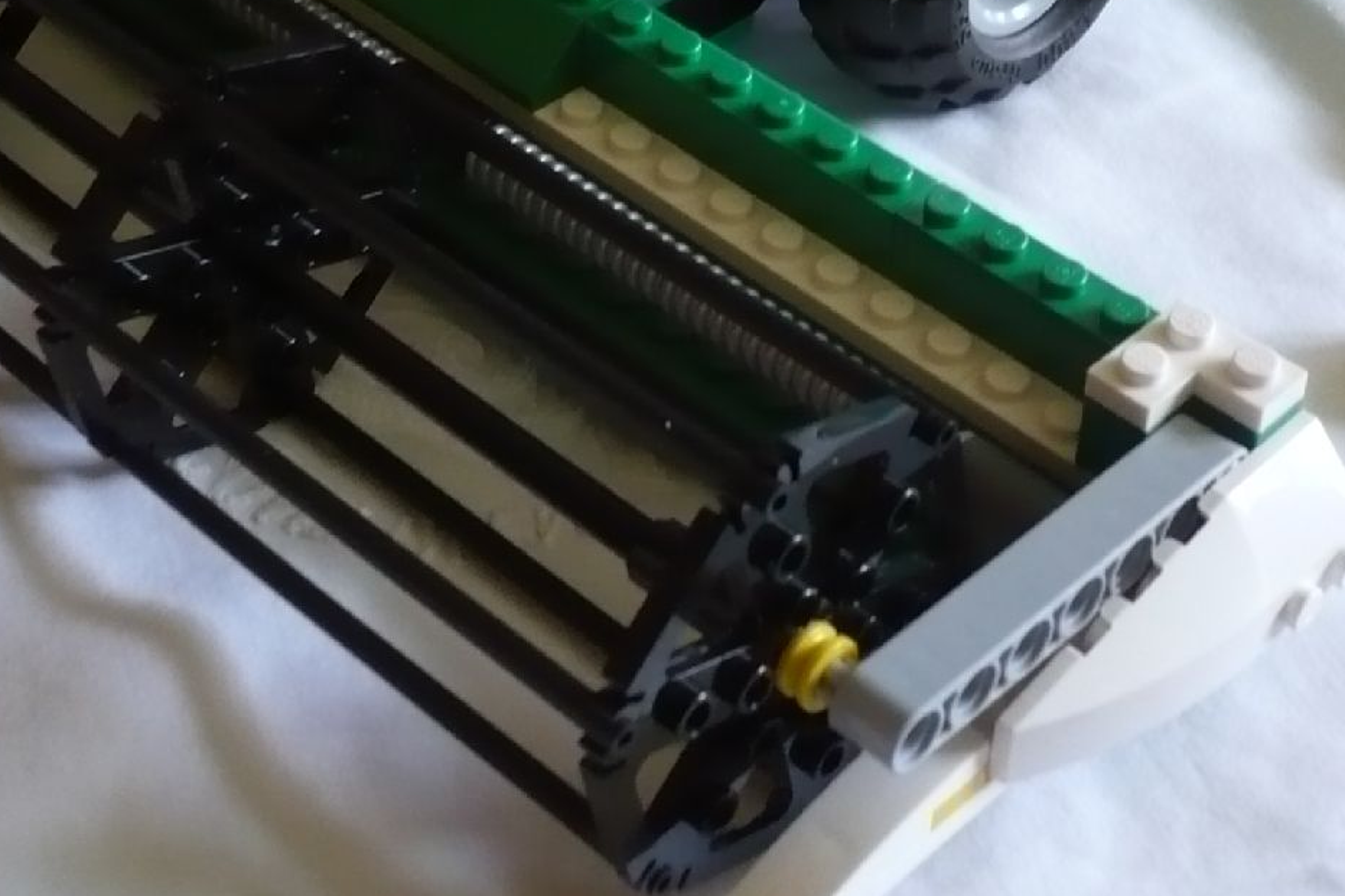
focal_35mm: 77
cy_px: -87
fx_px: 2876
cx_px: 666
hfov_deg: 26.3
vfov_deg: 17.1
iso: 200
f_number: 2.8
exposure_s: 1/60
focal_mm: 5.8
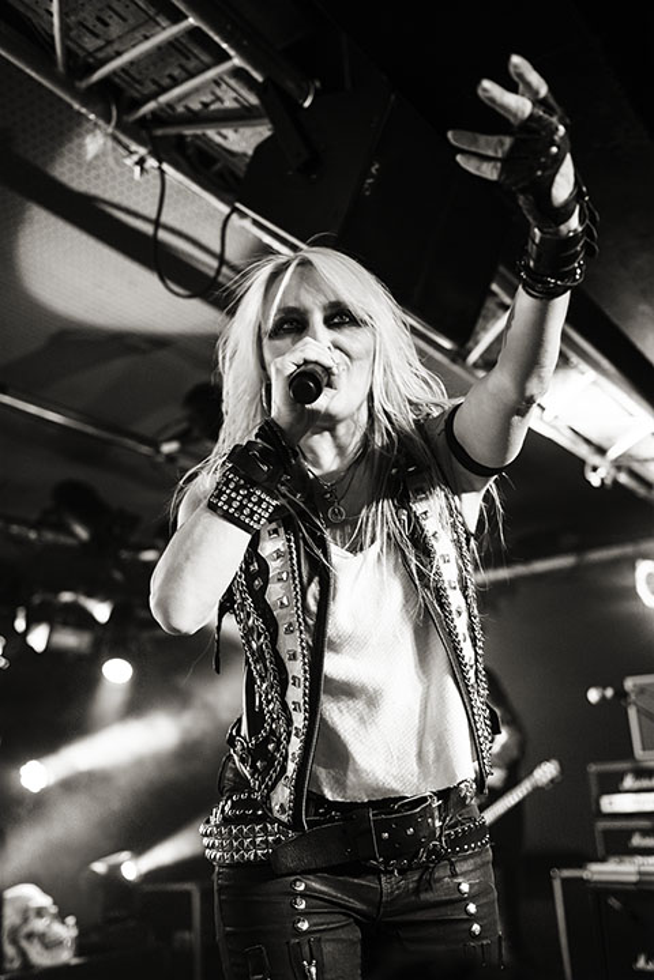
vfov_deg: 50.7
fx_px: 1035
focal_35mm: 38
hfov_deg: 35.1
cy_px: 490
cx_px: 327
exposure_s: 1/160
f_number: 2.8
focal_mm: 38
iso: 1000
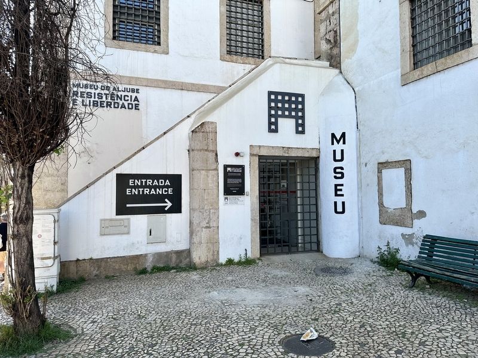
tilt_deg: +2.8
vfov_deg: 56.8
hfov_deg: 71.6
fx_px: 331
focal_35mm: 24
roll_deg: +0.0
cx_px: 239
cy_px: 179
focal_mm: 6.86
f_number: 1.78
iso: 80
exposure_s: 1/952
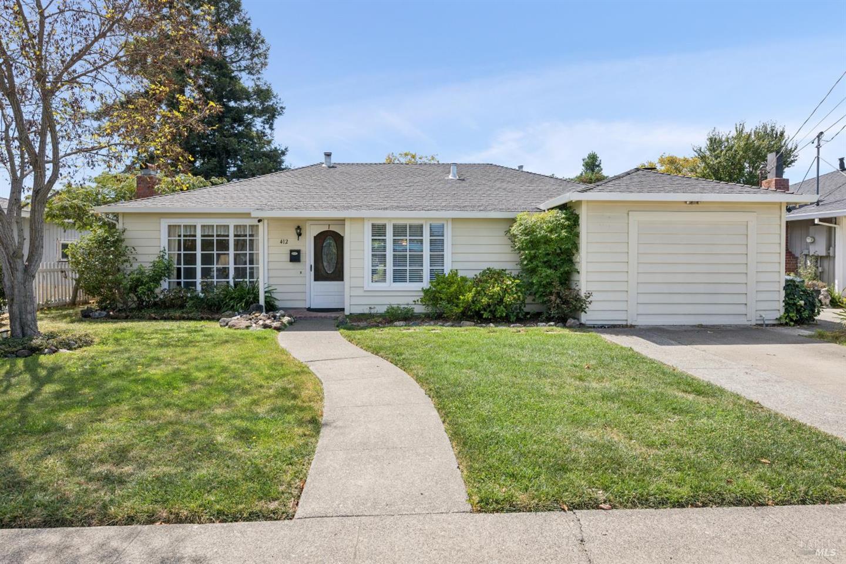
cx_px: 423
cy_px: 282
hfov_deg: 82.6
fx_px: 482
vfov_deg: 60.7
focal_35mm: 20
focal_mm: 20.5
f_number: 9
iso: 250
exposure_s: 1/250
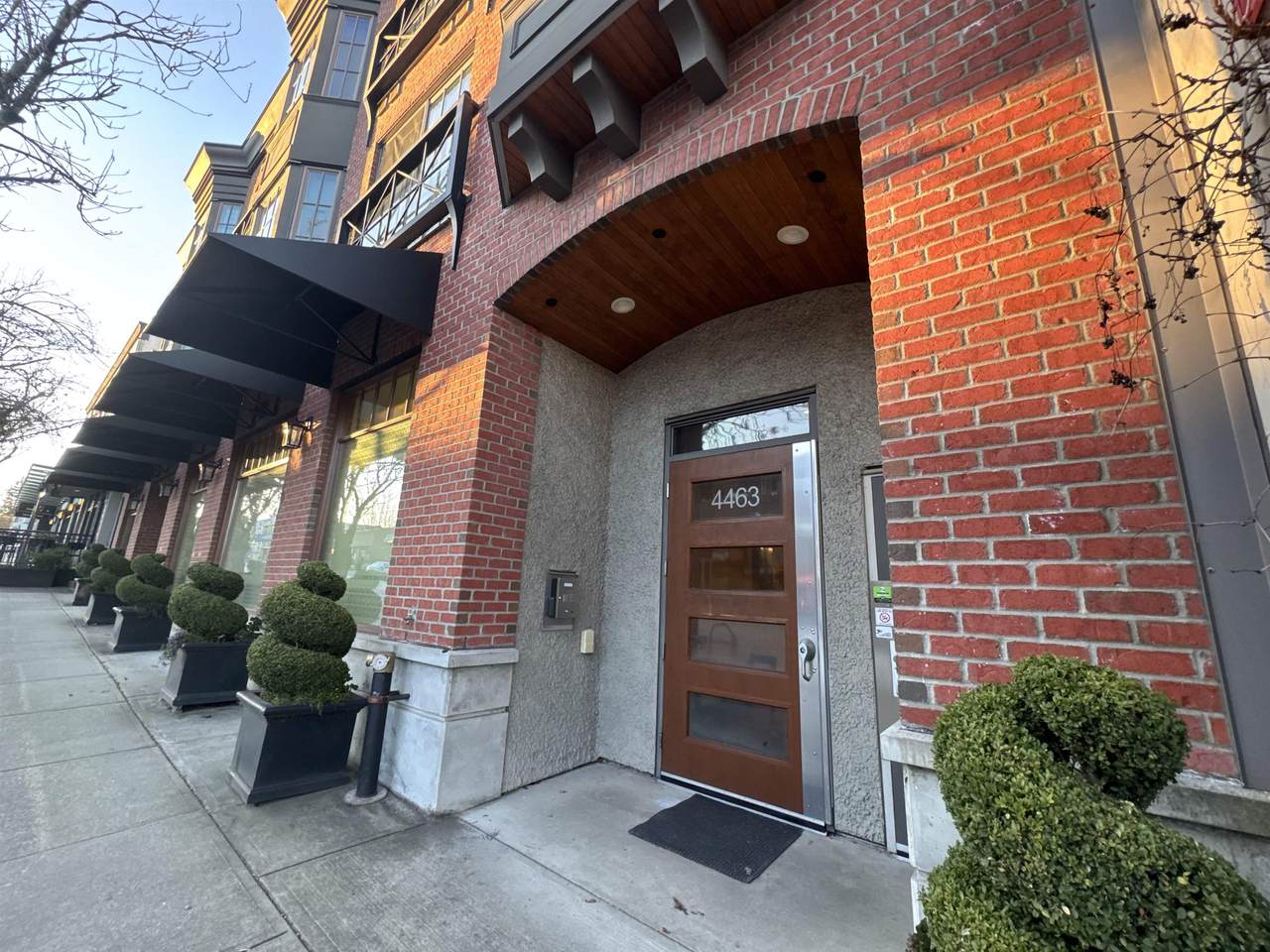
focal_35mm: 14
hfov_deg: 102.1
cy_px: 476
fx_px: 514
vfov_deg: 85.7
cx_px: 635
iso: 200
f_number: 2.2
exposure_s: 1/120
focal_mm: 2.22
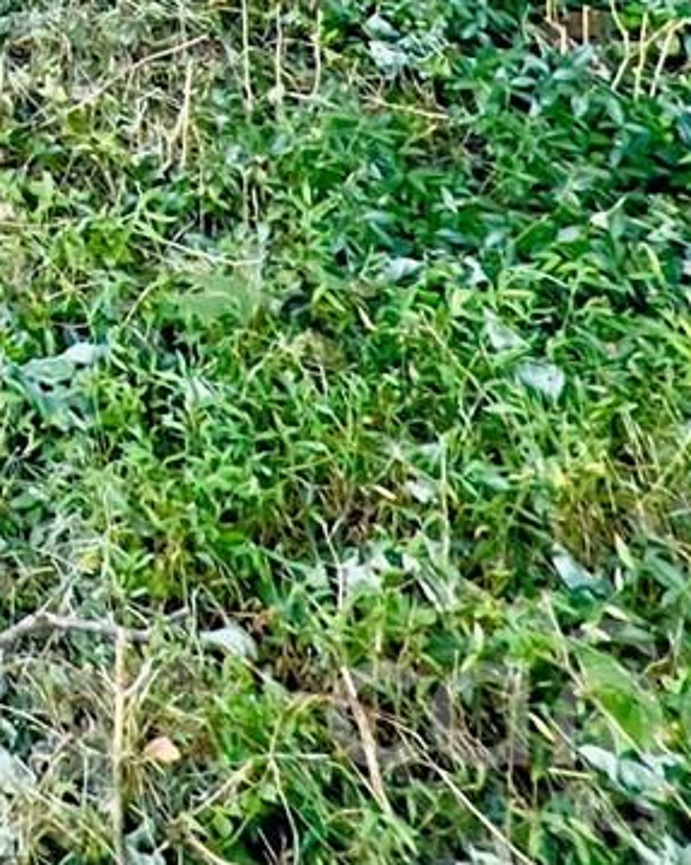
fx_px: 1995
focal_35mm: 78
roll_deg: -1.4
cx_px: -778
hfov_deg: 15.1
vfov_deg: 17.0
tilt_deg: +7.7
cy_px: -925
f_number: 2.2
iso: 100
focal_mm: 2.22
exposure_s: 1/99
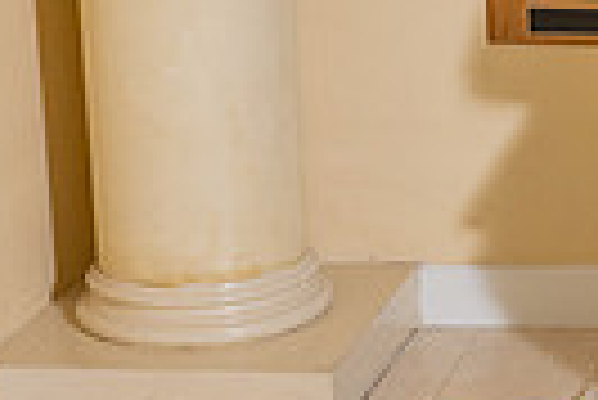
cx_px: 1192
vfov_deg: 9.6
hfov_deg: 12.6
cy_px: 39
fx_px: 2378
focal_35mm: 143
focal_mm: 24
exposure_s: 1/160
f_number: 8
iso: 800
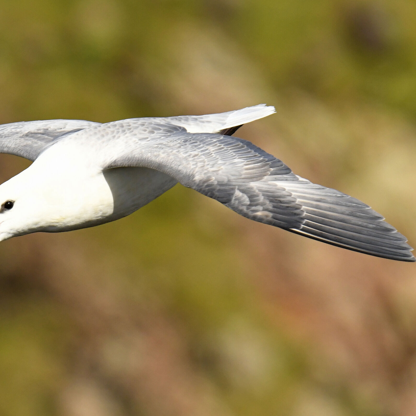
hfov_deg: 3.0
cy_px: 208
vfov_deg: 3.0
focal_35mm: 575
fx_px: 7818
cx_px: 113
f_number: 10
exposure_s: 1/3200
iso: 1000
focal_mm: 450
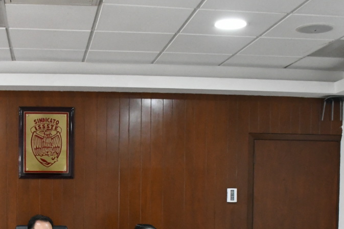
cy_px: 244
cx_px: 99
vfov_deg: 20.1
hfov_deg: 30.6
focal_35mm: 65
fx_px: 621
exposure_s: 1/125
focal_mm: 18
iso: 4000
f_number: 5.6
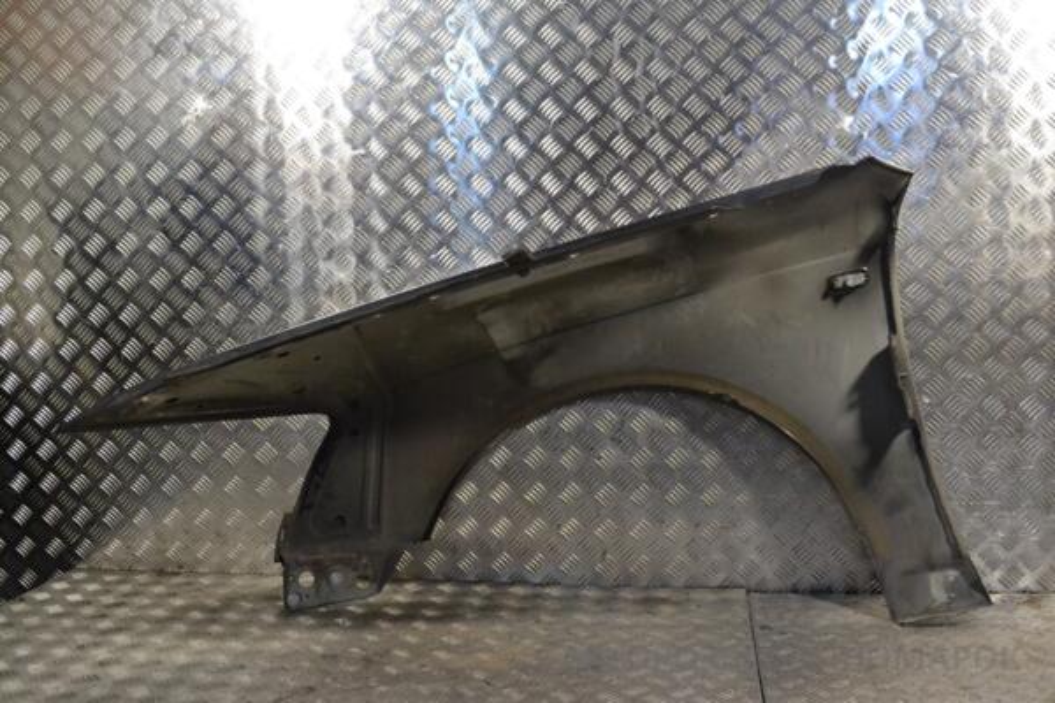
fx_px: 1055
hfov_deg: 53.1
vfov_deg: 36.9
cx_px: 528
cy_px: 352
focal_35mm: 36
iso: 3200
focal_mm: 24
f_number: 9
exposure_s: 1/320
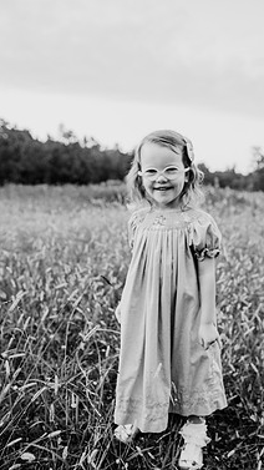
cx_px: 153
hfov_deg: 38.8
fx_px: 373
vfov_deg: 64.2
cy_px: 258
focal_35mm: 30
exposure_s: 1/500
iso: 500
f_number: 2.8
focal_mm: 24
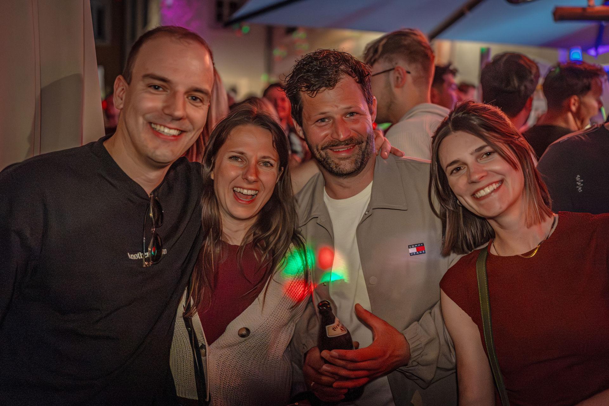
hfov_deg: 54.4
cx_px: 304
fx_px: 592
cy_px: 203
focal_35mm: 35
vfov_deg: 37.9
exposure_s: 1/160
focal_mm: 35
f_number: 2
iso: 20000
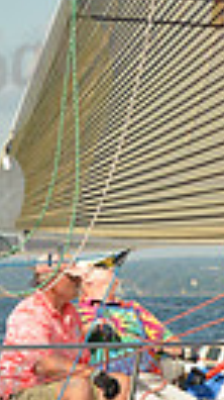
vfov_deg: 6.7
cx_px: 318
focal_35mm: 323
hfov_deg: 3.7
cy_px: 198
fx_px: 3419
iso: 320
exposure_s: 1/1600
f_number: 6.3
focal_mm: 70
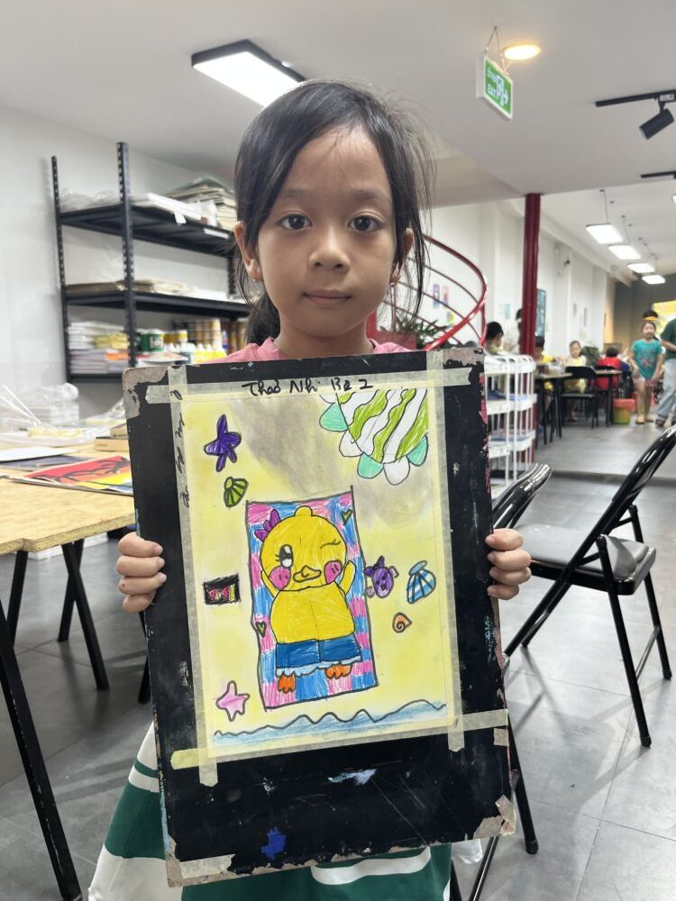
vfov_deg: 67.3
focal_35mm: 26
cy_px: 450
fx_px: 677
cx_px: 338
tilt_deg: -9.2
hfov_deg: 53.1
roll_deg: +0.3
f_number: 1.6
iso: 80
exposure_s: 1/100
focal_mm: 5.1
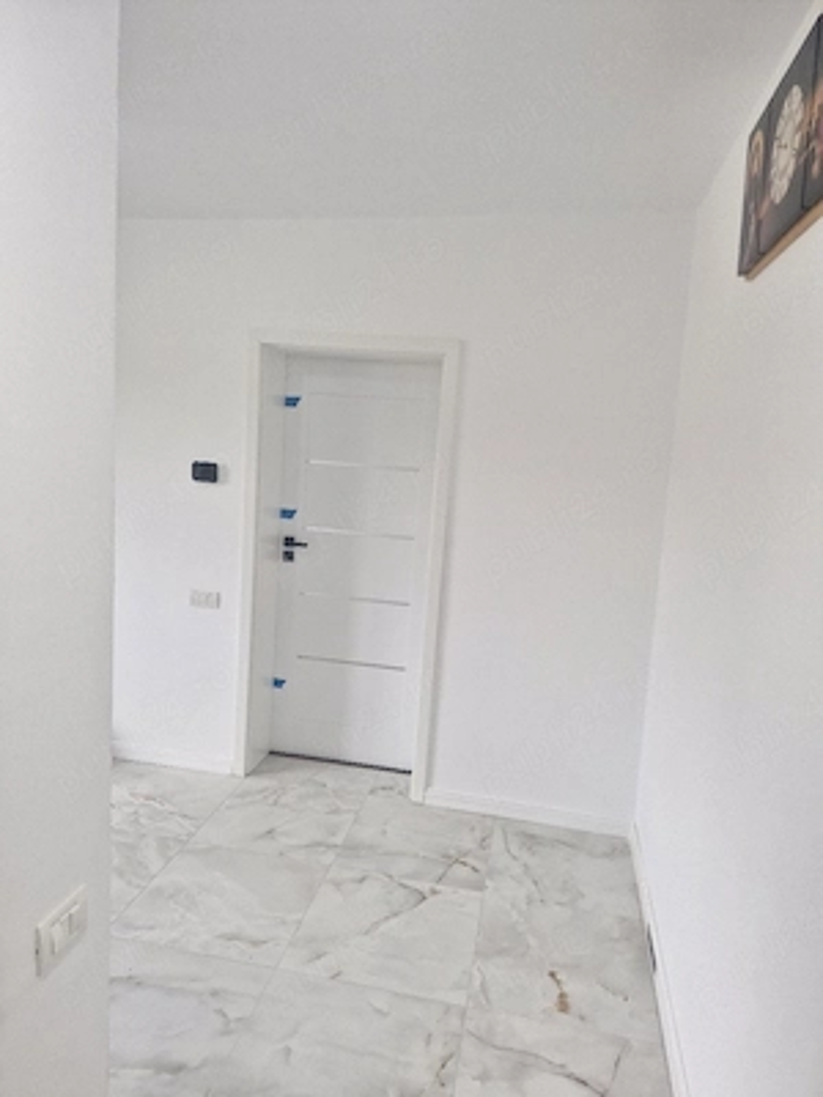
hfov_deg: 58.9
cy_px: 548
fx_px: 729
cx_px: 412
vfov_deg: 73.9
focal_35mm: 23
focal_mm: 5.54
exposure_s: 1/182
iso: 125
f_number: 1.8
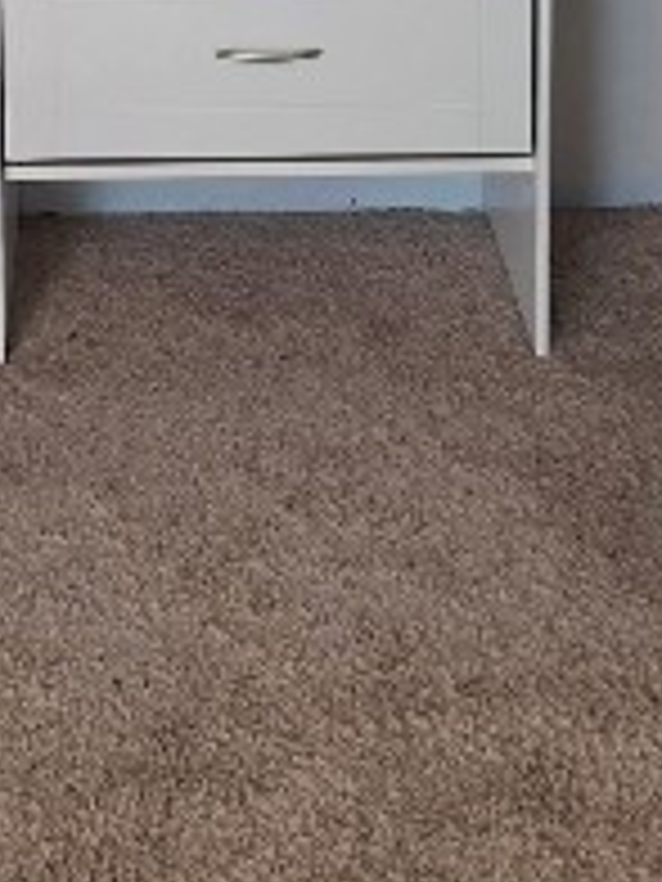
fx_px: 2295
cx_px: 144
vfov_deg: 19.2
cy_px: -423
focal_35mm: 90
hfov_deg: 16.3
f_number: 1.7
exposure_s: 1/120
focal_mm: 6.3
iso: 400
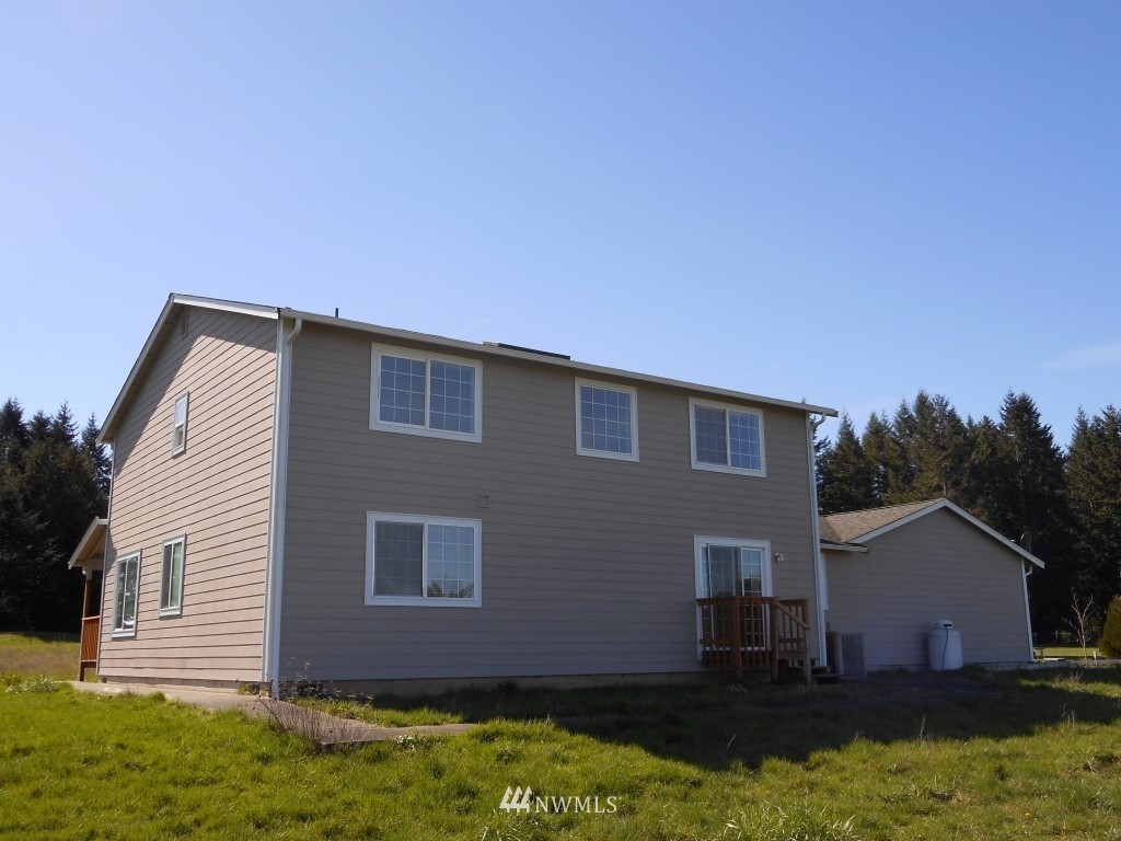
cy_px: 420
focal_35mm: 34
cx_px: 560
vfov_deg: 41.8
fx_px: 1101
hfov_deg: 54.0
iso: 80
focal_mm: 6
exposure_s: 1/500
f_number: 4.2
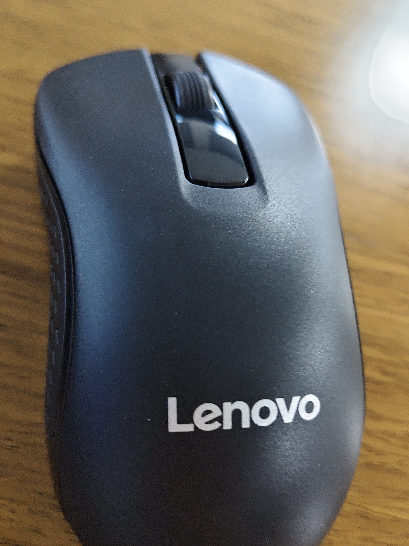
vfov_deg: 61.6
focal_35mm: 29
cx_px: 236
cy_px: 293
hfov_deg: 48.1
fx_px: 457
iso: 445
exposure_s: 1/50
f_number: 1.88
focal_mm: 5.56
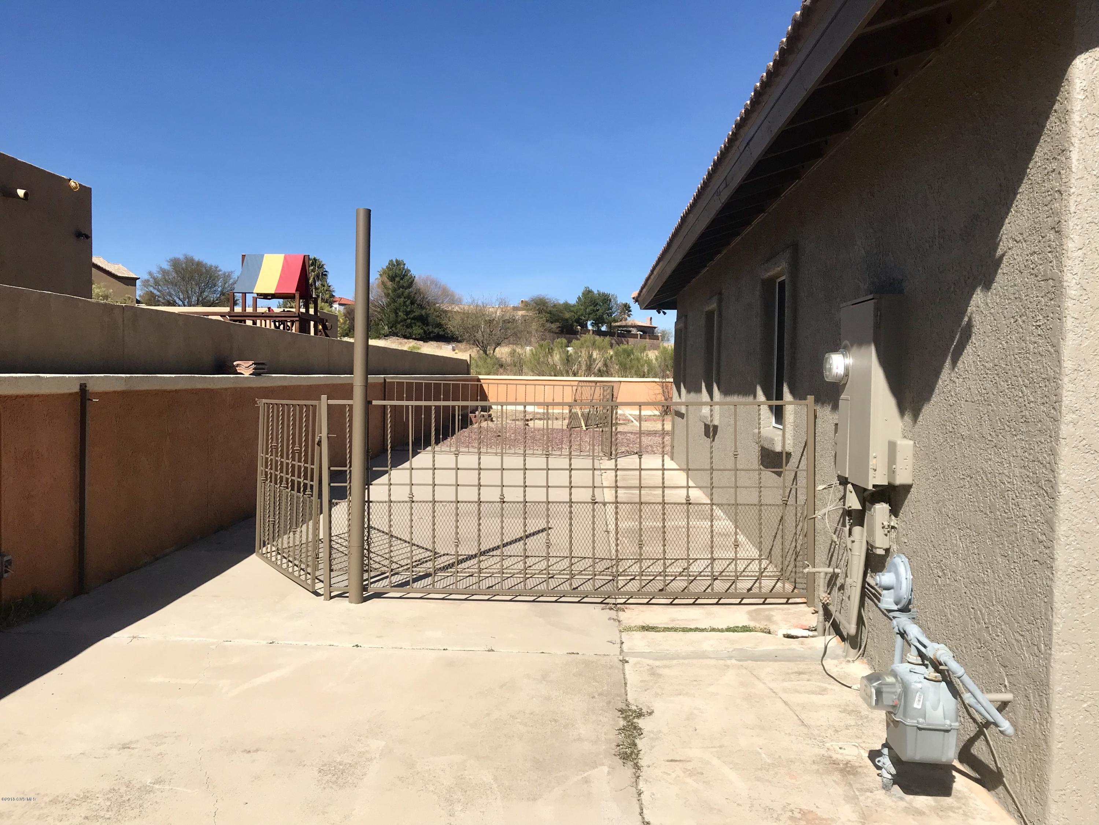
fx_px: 889
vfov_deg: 49.7
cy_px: 412
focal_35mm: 28
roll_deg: -2.2
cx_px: 550
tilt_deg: -3.0
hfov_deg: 63.4
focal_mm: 3.99
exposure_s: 1/3300
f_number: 1.8
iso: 20
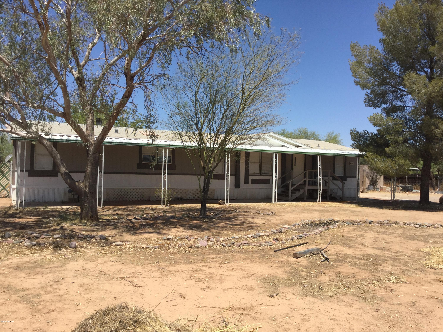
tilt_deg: +0.2
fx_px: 397
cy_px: 166
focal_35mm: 31
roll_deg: -1.3
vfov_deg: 45.4
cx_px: 222
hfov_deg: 58.4
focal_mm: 3.3
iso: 25
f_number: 2.4
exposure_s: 1/1431
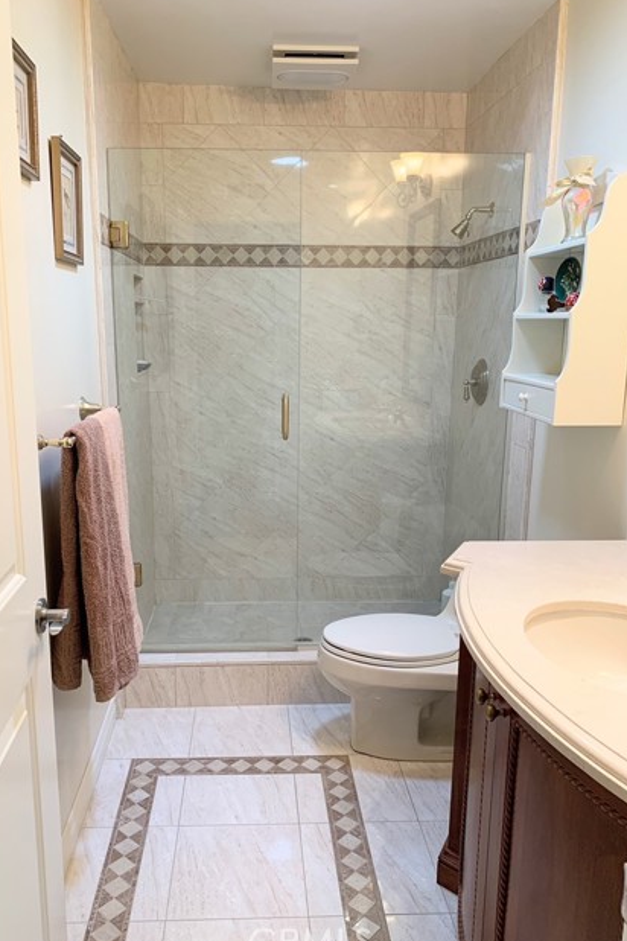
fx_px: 731
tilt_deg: -11.6
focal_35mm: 28
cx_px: 277
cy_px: 477
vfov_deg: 65.5
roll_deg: -0.6
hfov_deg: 46.3
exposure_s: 1/60
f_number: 1.8
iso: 100
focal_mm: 4.25
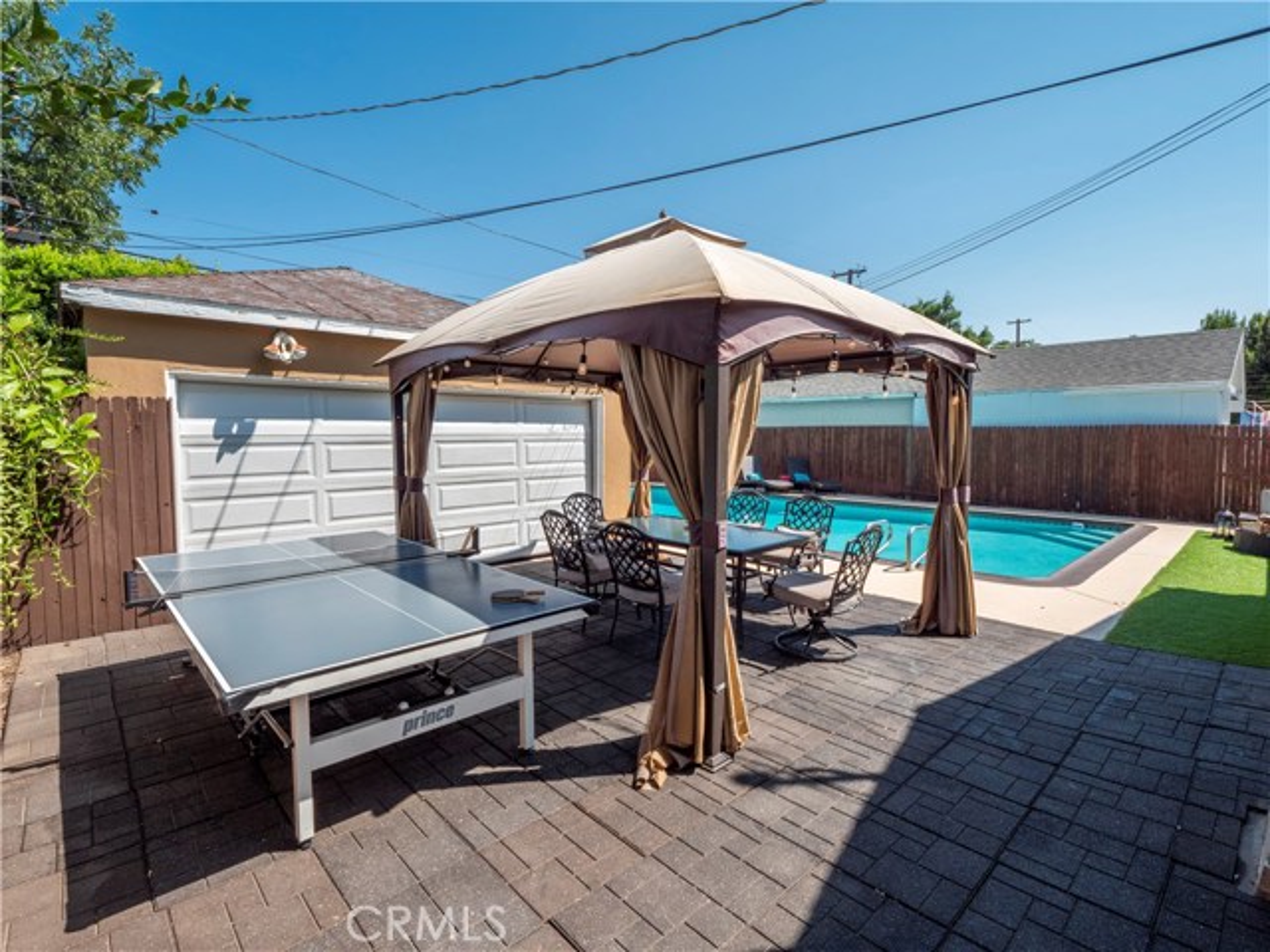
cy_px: 476
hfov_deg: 94.5
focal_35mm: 16
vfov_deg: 78.1
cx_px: 635
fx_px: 587
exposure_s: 1/1.67
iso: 200
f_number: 8
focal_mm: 8
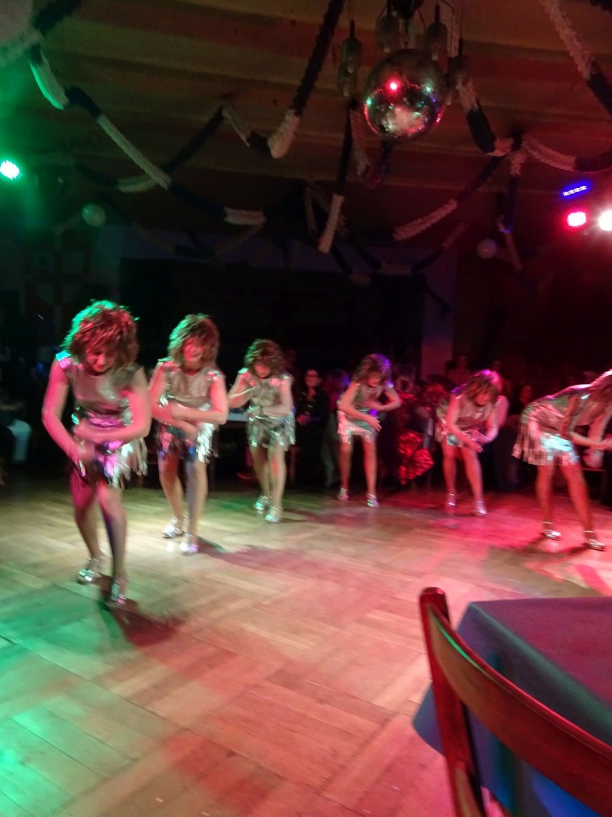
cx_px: 306
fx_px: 566
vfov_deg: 71.6
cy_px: 408
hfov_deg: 56.8
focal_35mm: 24
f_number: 3.5
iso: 400
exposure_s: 1/30
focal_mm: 4.1
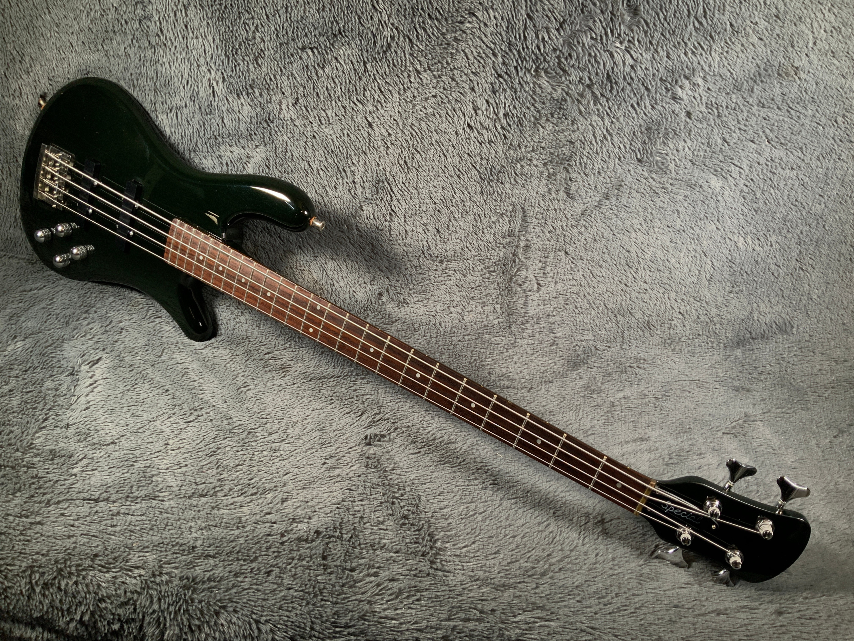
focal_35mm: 29
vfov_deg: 48.2
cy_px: 320
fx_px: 715
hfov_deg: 61.7
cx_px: 427
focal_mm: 3
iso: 64
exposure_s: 1/104
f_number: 1.8
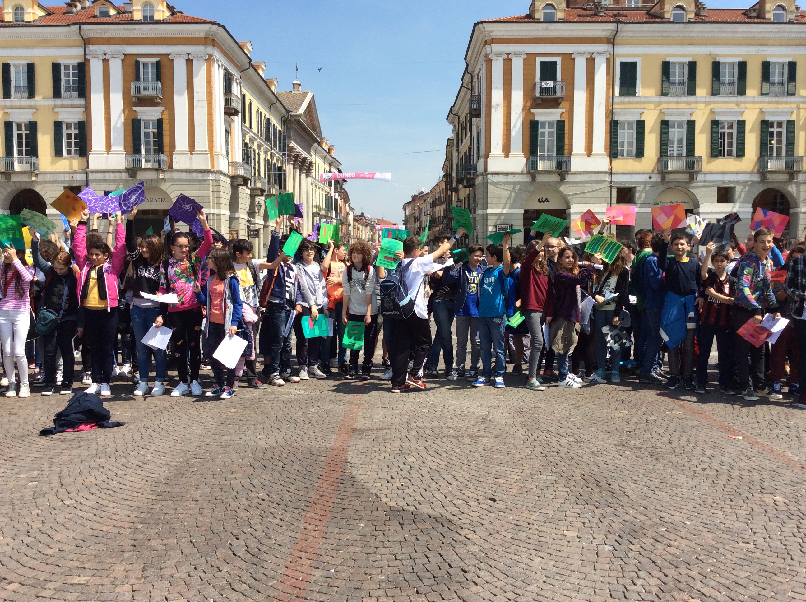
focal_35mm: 32
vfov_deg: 44.1
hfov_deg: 56.9
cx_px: 403
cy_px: 301
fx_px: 744
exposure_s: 1/1634
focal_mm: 3.3
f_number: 2.4
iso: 32
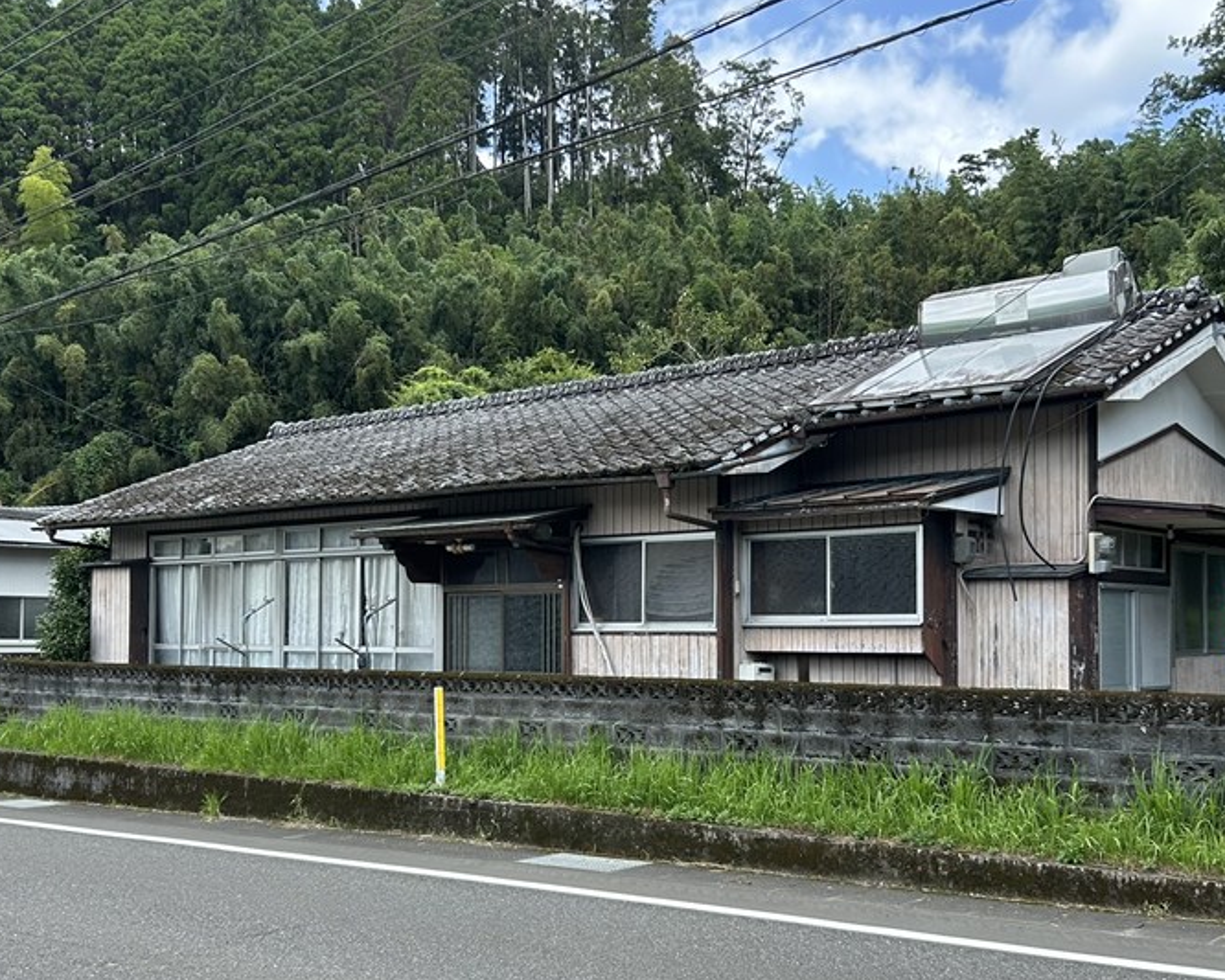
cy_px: 609
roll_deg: -0.3
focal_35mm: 39
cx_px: 622
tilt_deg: +1.7
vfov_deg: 38.0
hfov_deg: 46.8
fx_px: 1414
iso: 50
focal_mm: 5.7
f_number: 1.5
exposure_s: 1/932
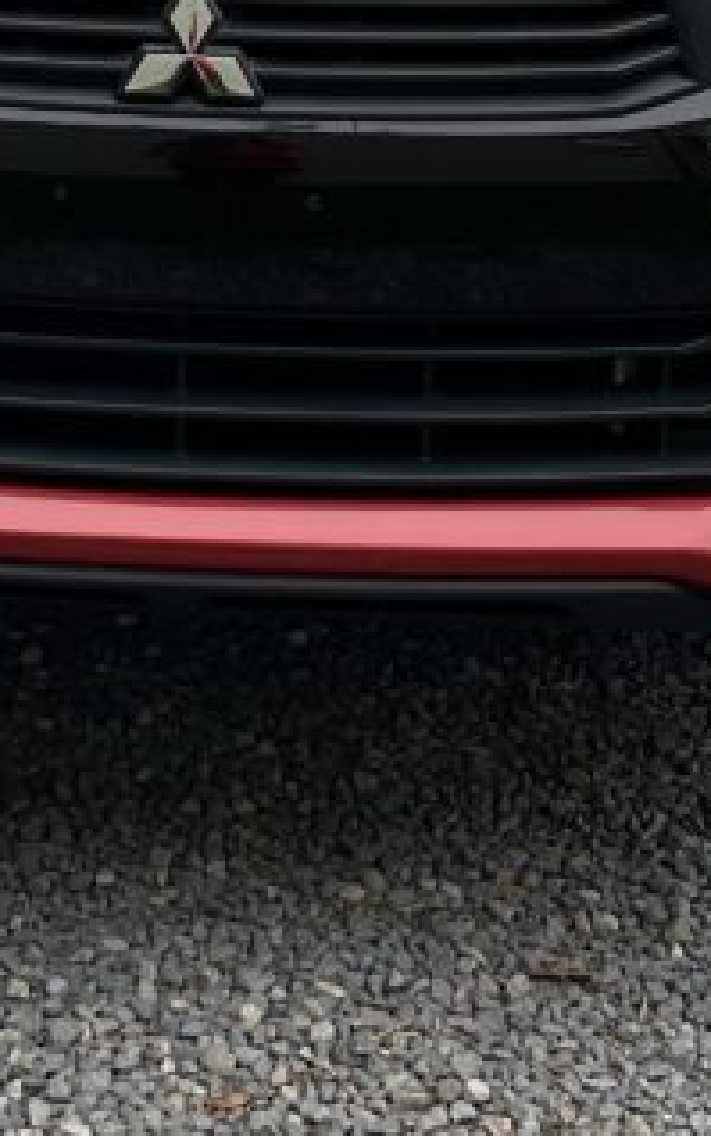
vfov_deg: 20.5
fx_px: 3067
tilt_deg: -21.0
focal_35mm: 99
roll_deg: +0.9
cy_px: 57
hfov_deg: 13.2
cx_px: 132
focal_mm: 3
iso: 16
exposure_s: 1/674
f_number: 1.8
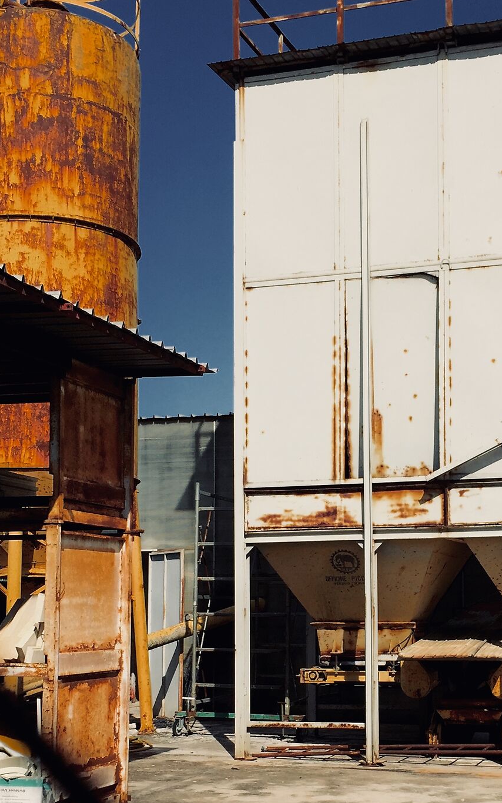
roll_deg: -0.8
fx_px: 1182
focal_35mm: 54
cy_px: 546
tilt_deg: +3.8
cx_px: 365
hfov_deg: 23.8
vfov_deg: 37.1
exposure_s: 1/2639
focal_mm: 4.15
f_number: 2.2
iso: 32
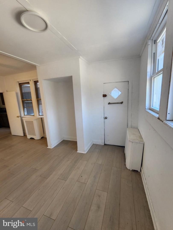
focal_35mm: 13
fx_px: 87
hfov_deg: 89.9
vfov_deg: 106.2
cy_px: 115
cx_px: 86
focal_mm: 2.2
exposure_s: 1/60
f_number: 2.2
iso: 80
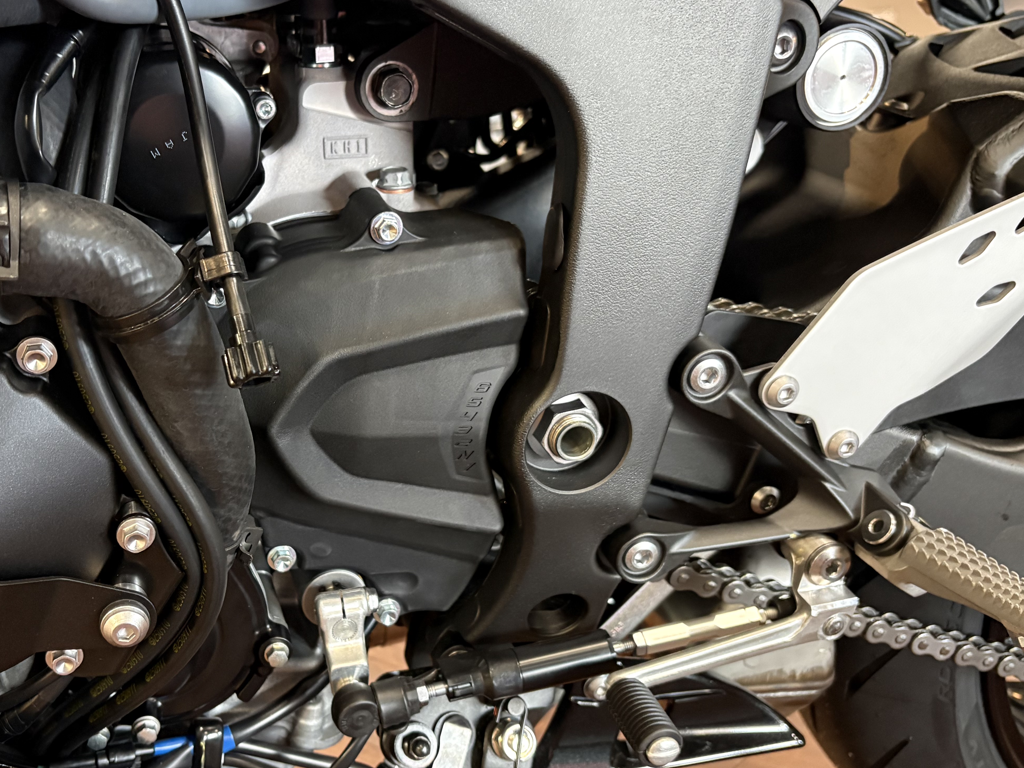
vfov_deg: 37.7
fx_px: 1124
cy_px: 391
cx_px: 376
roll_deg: -2.4
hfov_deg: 48.5
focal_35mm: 38
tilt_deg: -8.5
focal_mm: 5.96
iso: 640
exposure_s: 1/40
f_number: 1.6
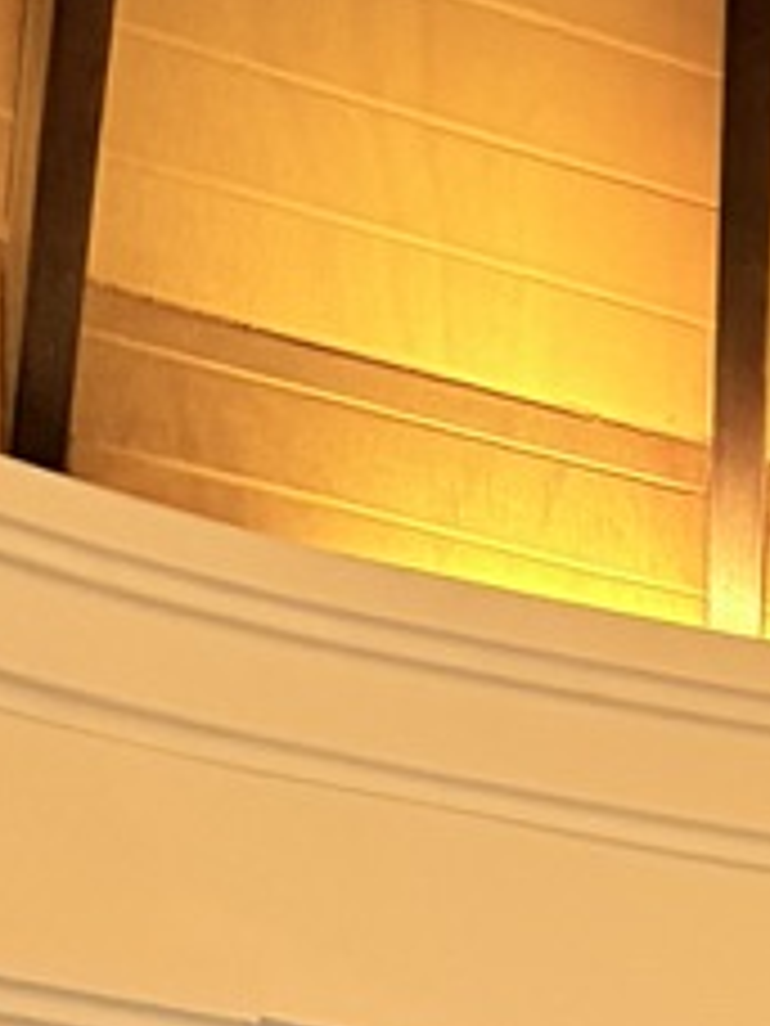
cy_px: 2282
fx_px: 3203
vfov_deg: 14.1
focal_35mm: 108
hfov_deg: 11.8
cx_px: 1671
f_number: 1.78
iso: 640
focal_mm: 6.76
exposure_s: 1/33
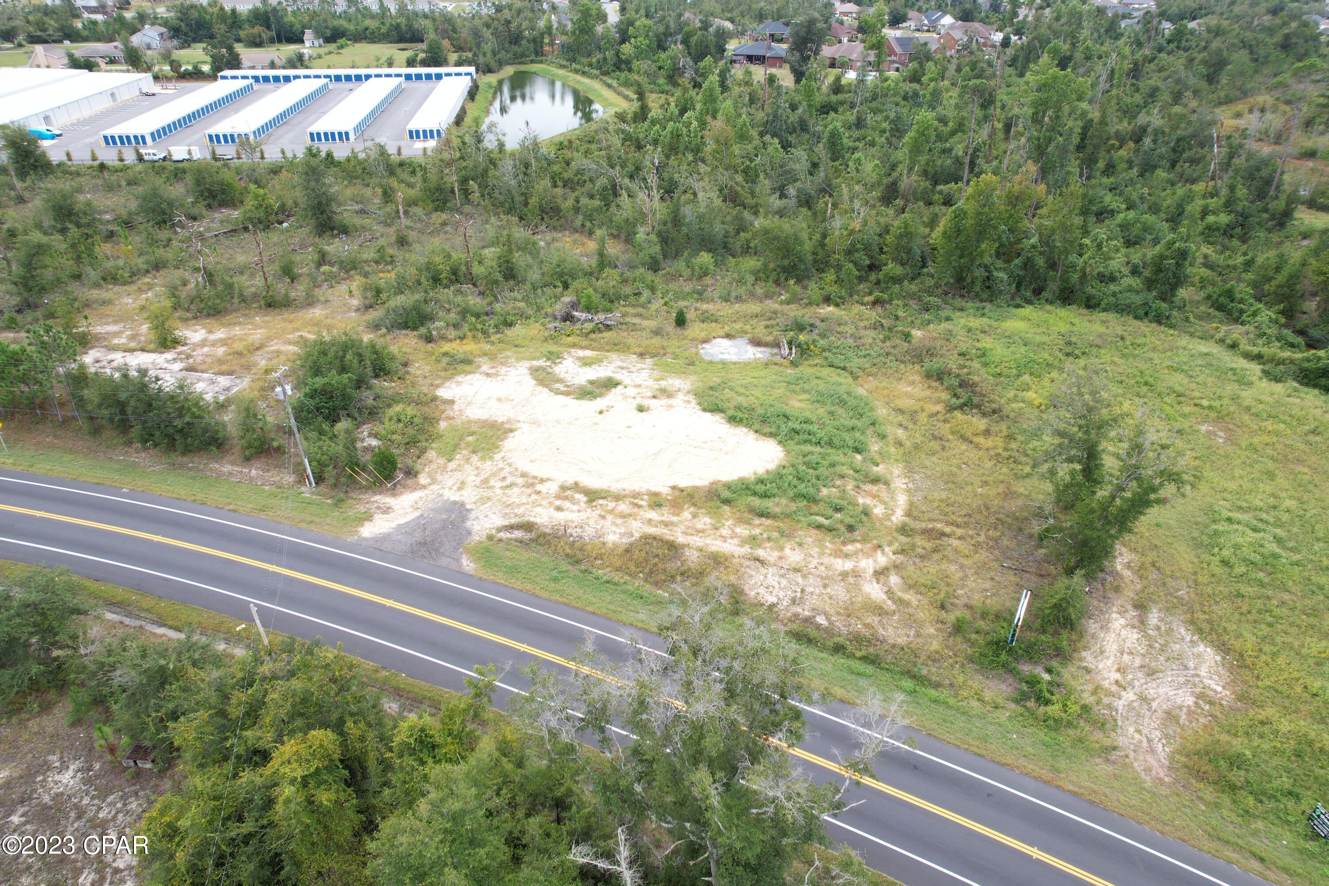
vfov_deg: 57.2
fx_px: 812
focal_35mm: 22
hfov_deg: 78.6
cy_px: 443
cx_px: 664
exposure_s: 1/640
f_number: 2.8
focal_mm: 8.38
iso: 120
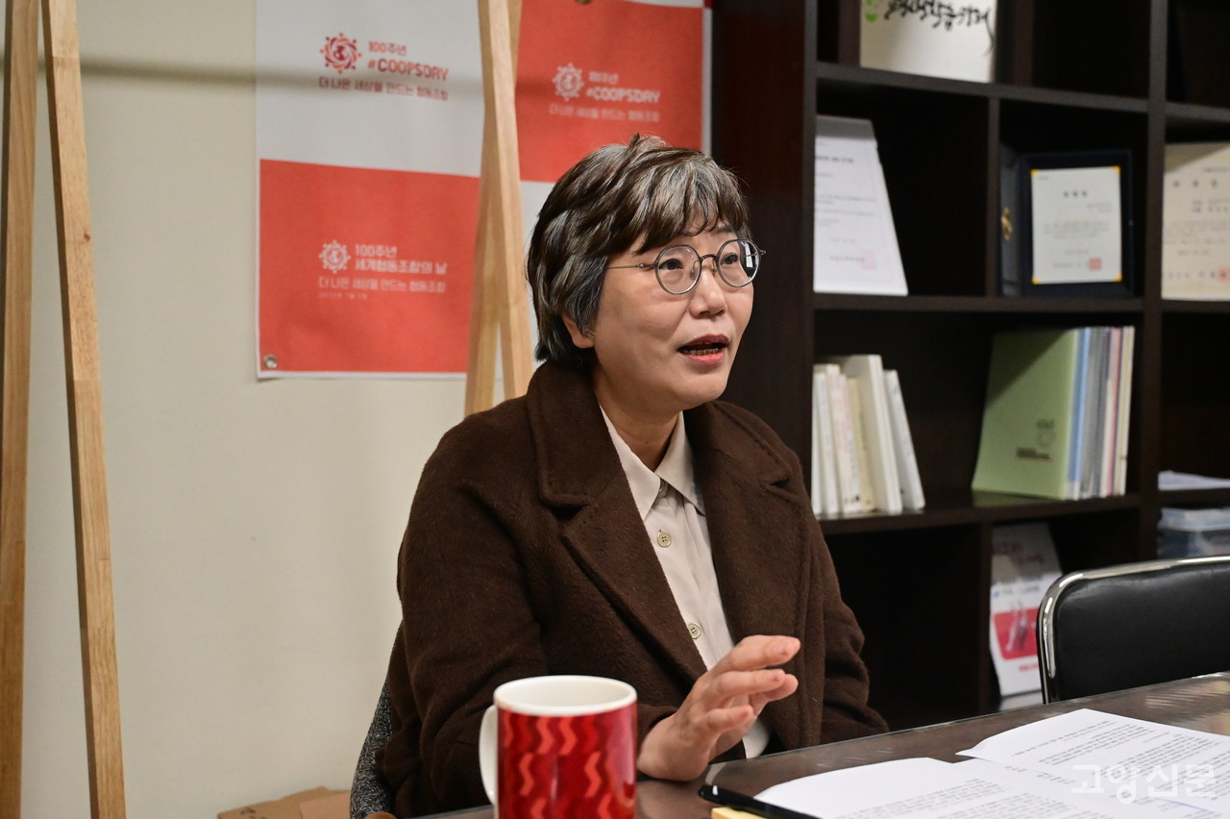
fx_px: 1502
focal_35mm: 44
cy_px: 410
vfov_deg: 30.5
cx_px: 615
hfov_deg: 44.5
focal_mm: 44
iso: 10000
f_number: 4
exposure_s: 1/1000
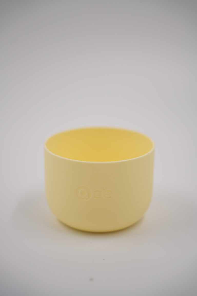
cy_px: 148
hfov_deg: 19.5
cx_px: 98
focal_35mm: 70
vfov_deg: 28.8
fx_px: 575
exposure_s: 1/250
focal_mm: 70
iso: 100
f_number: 2.8
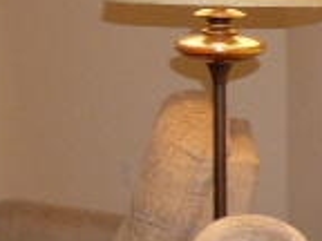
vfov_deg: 16.1
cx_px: -242
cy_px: -22
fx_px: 828
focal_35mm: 89
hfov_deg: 18.0
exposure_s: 1/60
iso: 320
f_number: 2.8
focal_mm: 3.58
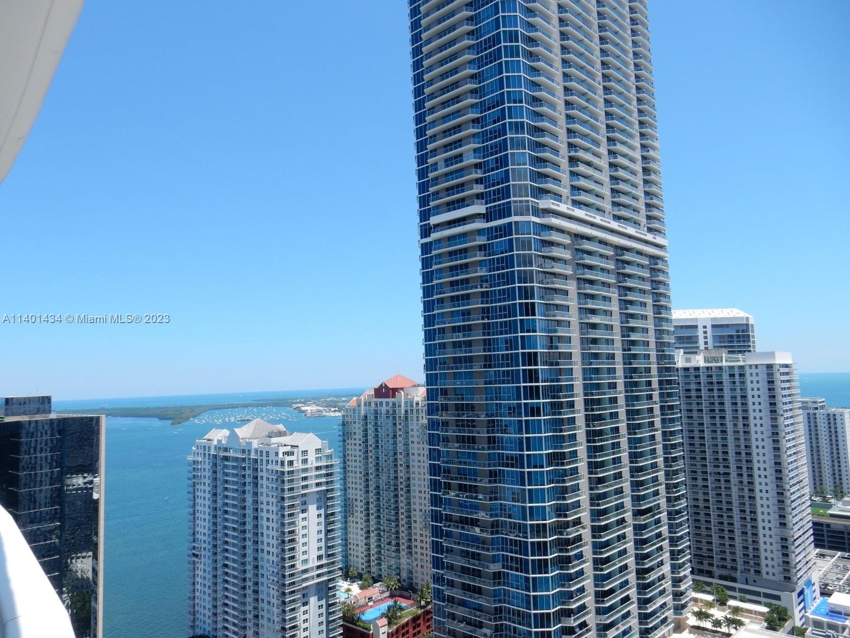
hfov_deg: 69.4
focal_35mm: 25
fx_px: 614
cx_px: 425
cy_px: 319
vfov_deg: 54.9
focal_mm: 4.5
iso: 125
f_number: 3.7
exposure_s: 1/1250
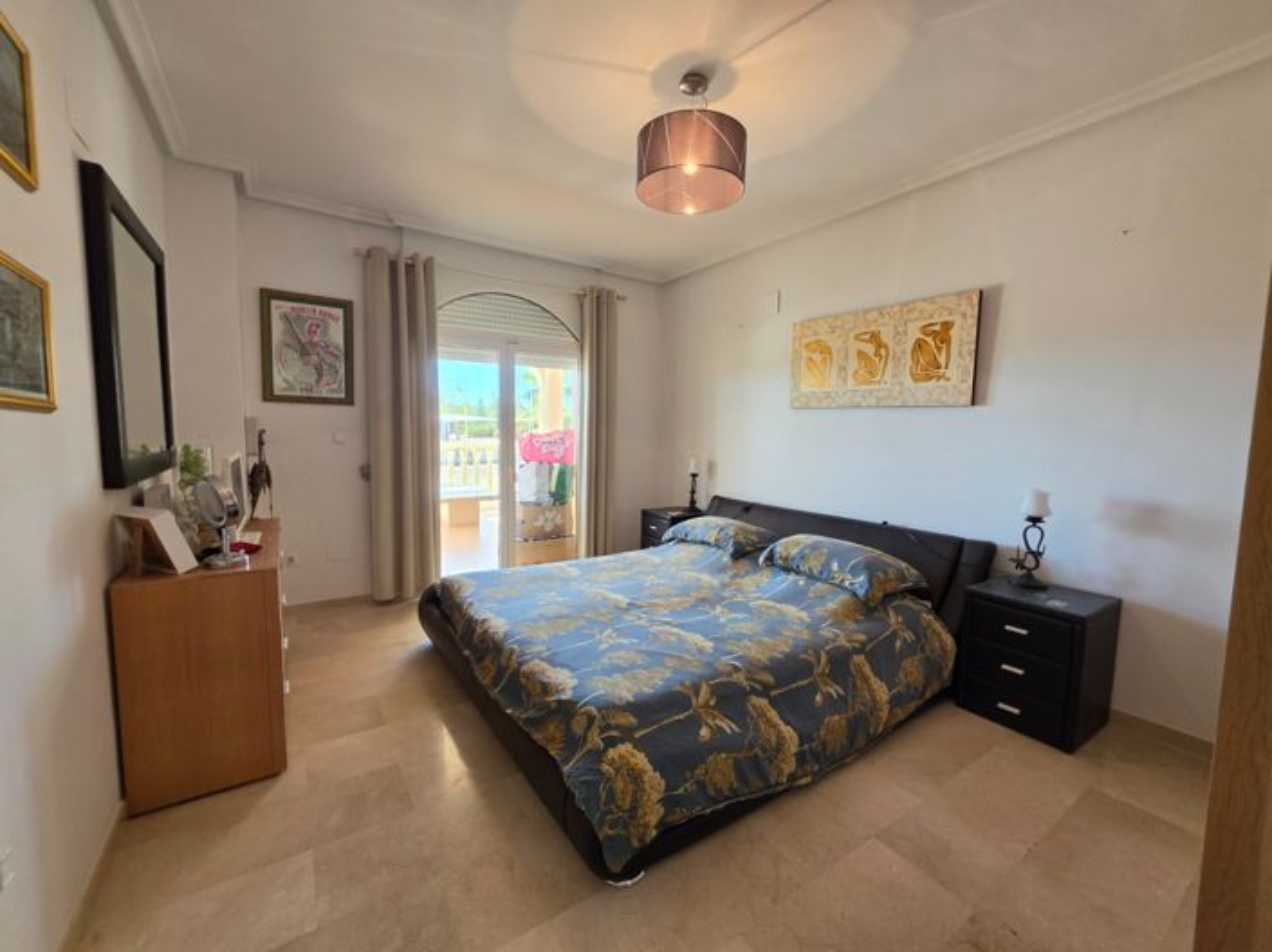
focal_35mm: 13
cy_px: 476
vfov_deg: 89.9
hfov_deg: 106.2
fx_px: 477
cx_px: 636
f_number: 1.9
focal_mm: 2.2
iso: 100
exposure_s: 1/100
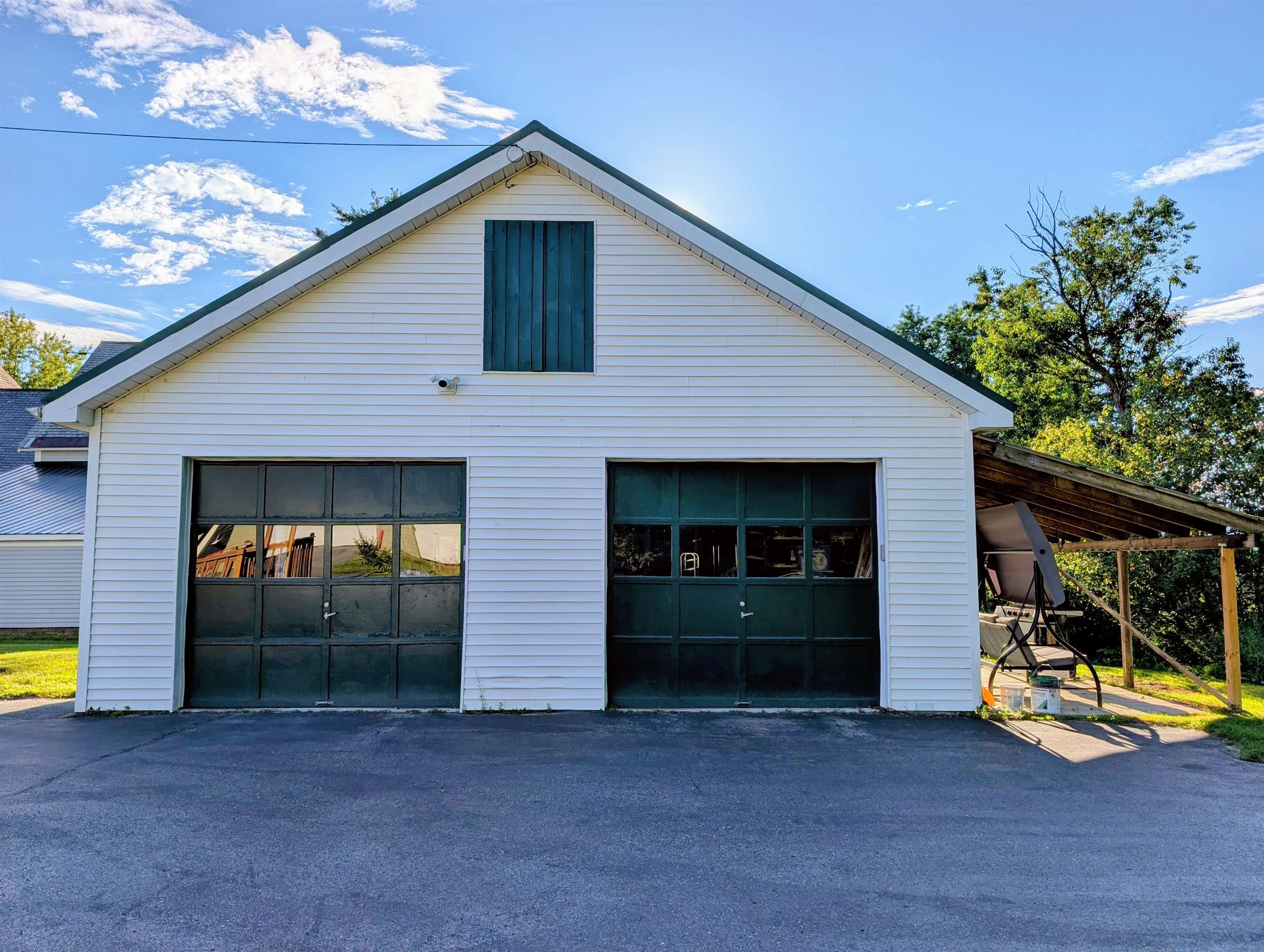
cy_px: 476
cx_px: 632
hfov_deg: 71.5
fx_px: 878
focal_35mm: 24
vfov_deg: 56.9
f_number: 1.68
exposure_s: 1/2174
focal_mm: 6.9
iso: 21
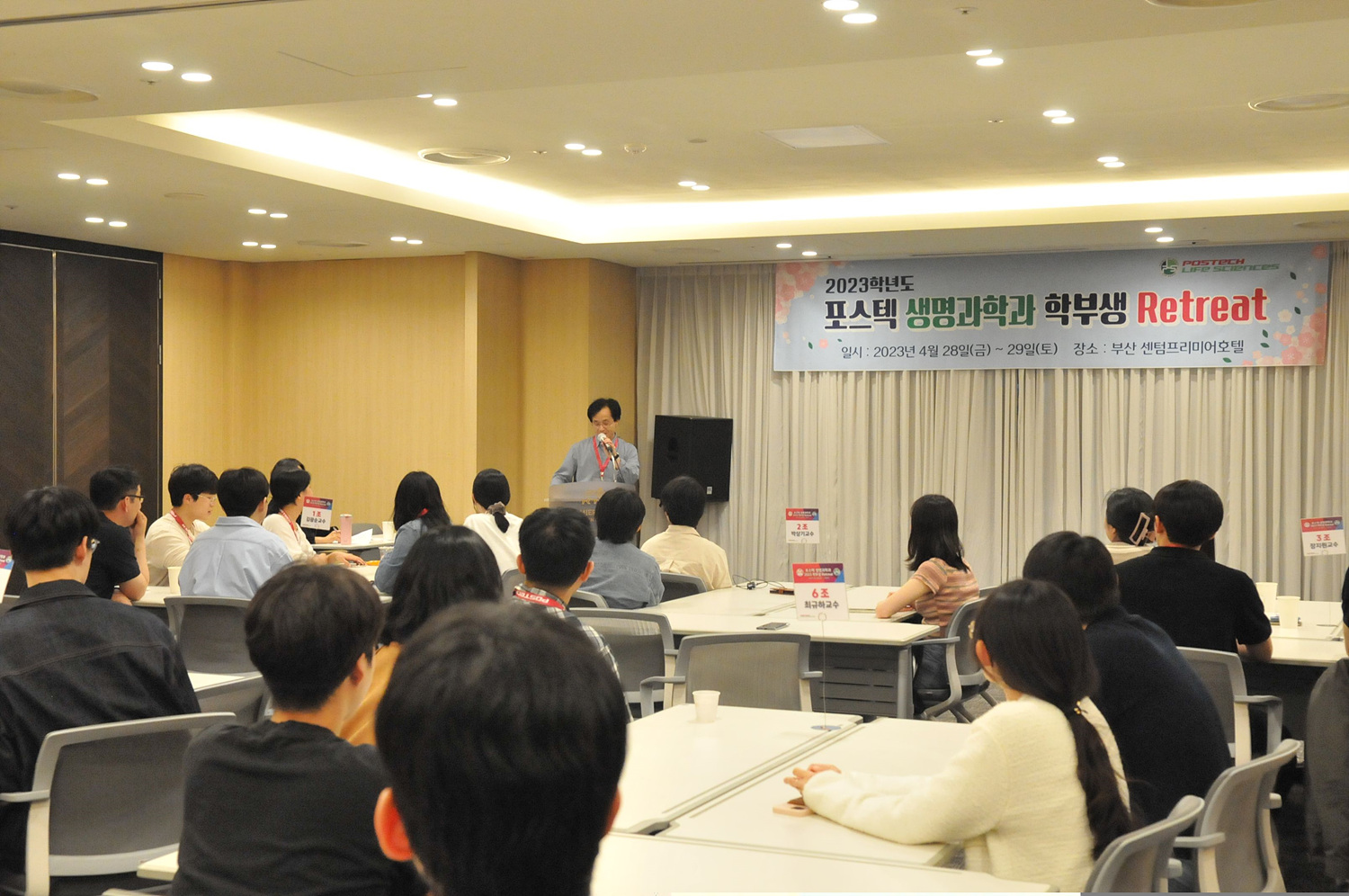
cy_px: 448
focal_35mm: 46
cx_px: 674
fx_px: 1740
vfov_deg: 28.9
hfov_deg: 42.4
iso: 3200
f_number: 5
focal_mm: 31
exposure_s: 1/100
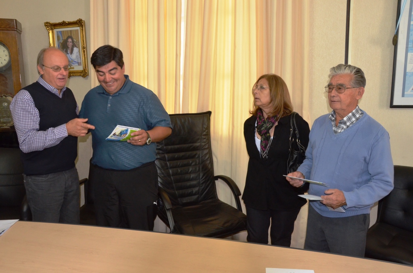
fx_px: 343
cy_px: 136
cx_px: 206
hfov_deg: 62.0
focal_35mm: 30
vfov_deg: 43.4
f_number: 6.3
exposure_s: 1/60
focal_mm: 20
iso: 2000
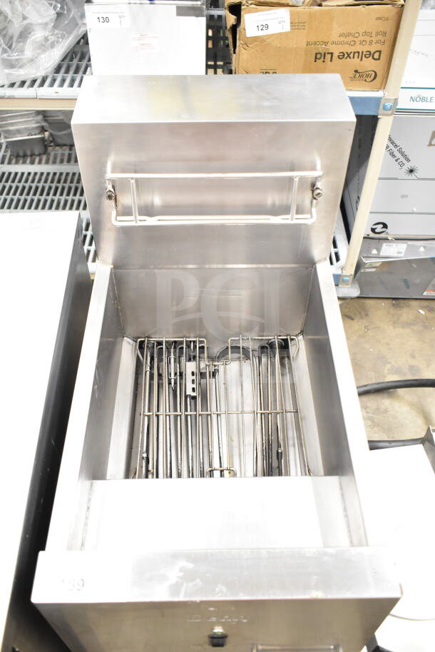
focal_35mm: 32
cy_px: 326
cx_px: 218
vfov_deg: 59.5
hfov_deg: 41.7
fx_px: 570
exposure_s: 1/30
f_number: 3.8
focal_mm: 21
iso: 2000
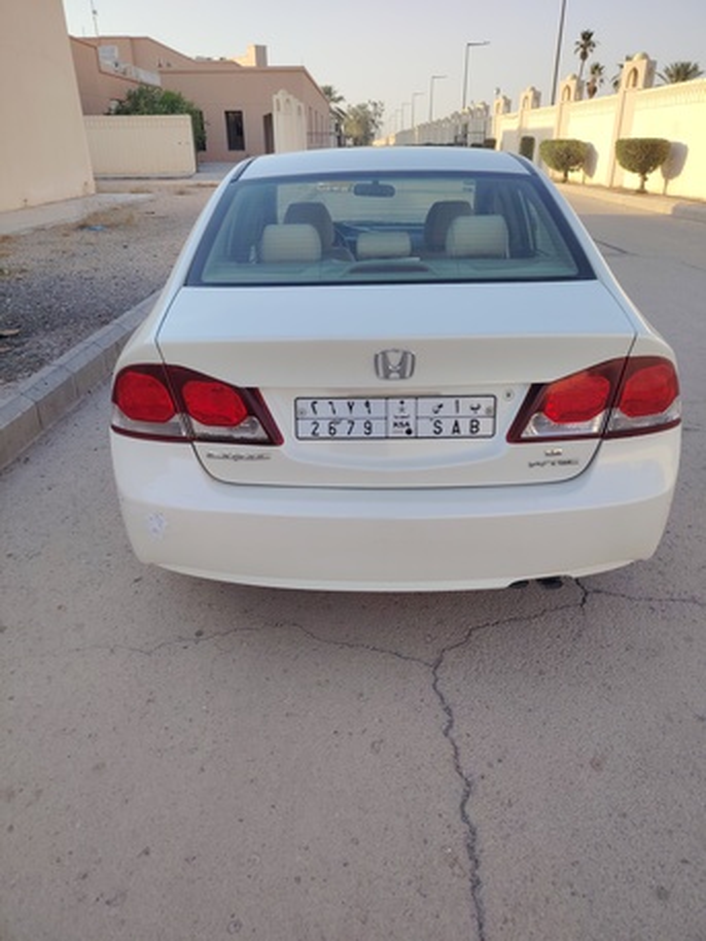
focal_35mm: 24
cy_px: 470
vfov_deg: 71.6
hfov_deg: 56.8
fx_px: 652
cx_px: 353
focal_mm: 5.25
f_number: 1.75
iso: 272
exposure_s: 1/900
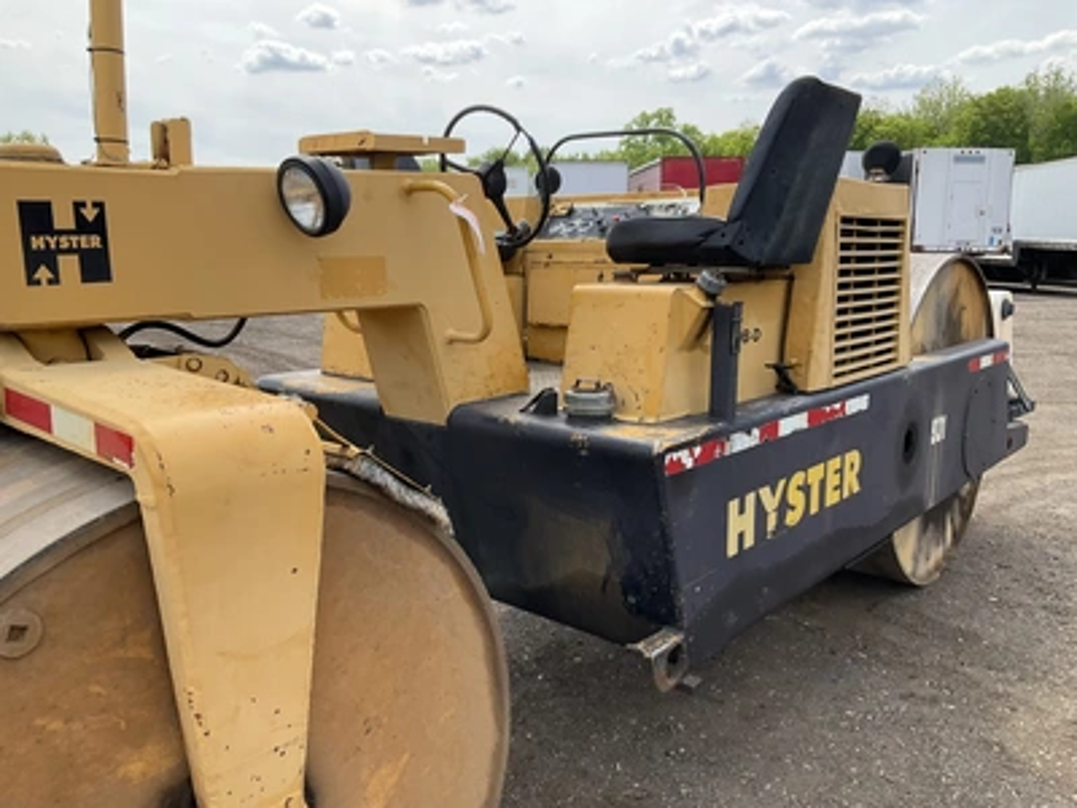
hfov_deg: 61.7
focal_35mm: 29
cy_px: 404
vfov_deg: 48.2
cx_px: 538
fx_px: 902
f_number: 1.8
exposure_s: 1/691
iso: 25
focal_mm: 3
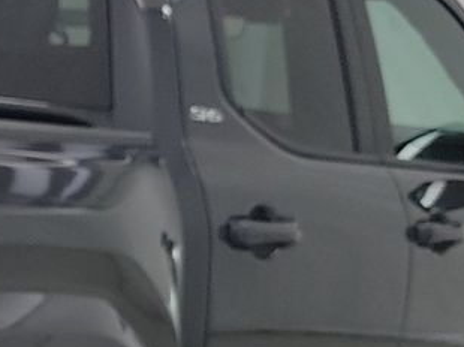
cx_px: -236
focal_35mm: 124
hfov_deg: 14.8
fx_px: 1661
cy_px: 354
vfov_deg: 11.8
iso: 240
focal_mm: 6.7
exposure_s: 1/59
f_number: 1.8
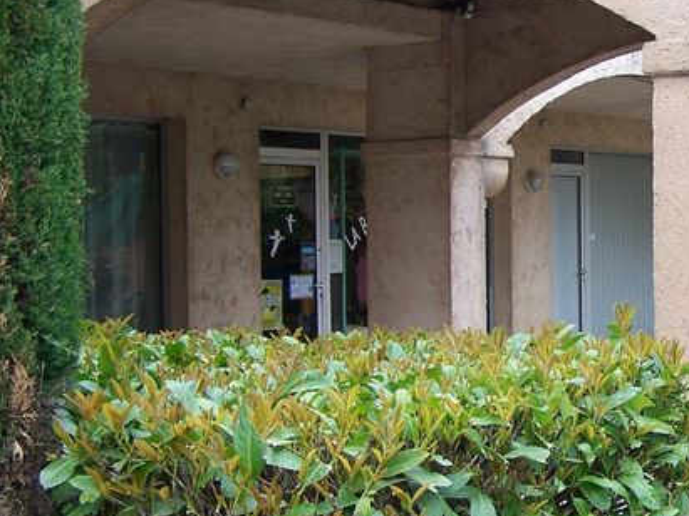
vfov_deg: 19.9
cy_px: 253
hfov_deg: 25.2
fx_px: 1472
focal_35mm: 74
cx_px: 669
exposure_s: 1/250
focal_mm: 6.3
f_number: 2.8
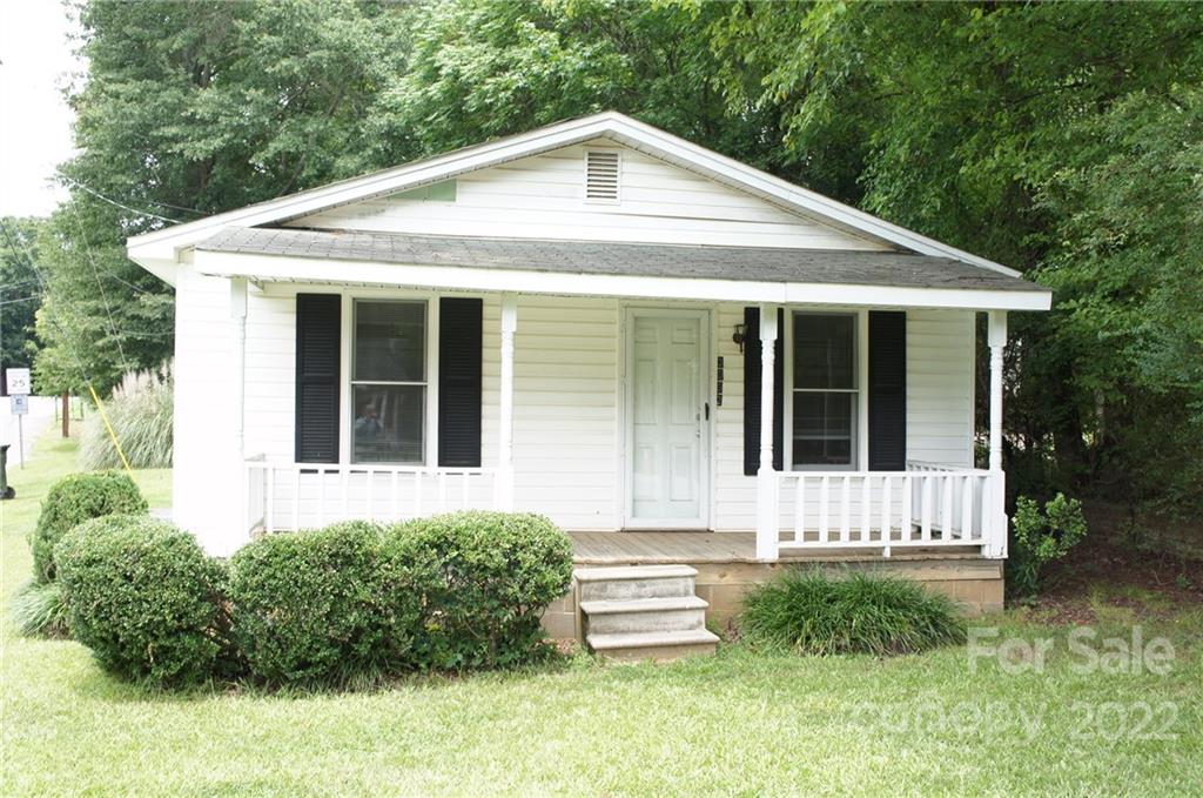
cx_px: 602
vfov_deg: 36.7
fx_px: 1201
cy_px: 399
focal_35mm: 36
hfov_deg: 53.2
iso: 200
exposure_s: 1/100
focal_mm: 24
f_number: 5.6
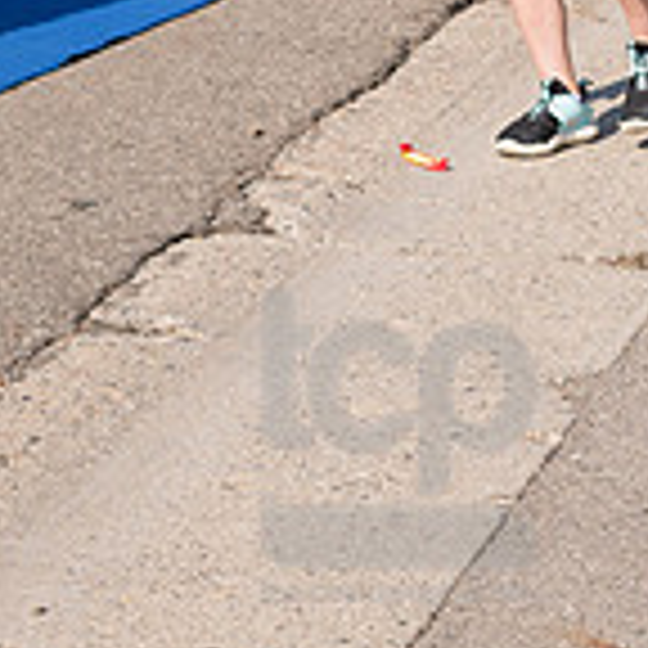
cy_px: -182
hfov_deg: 6.7
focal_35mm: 256
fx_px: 5422
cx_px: 1040
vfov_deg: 6.8
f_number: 6.3
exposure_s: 1/800
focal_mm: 75
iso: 320
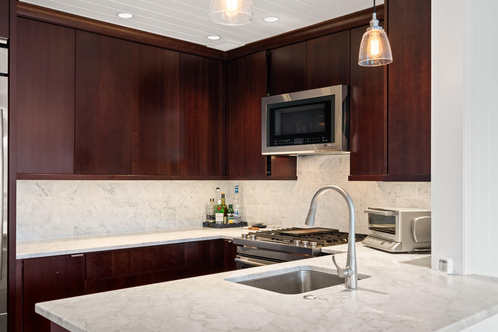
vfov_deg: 37.8
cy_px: 184
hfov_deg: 54.4
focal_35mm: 35
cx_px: 251
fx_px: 484
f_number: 6.3
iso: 800
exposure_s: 1/6
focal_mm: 29
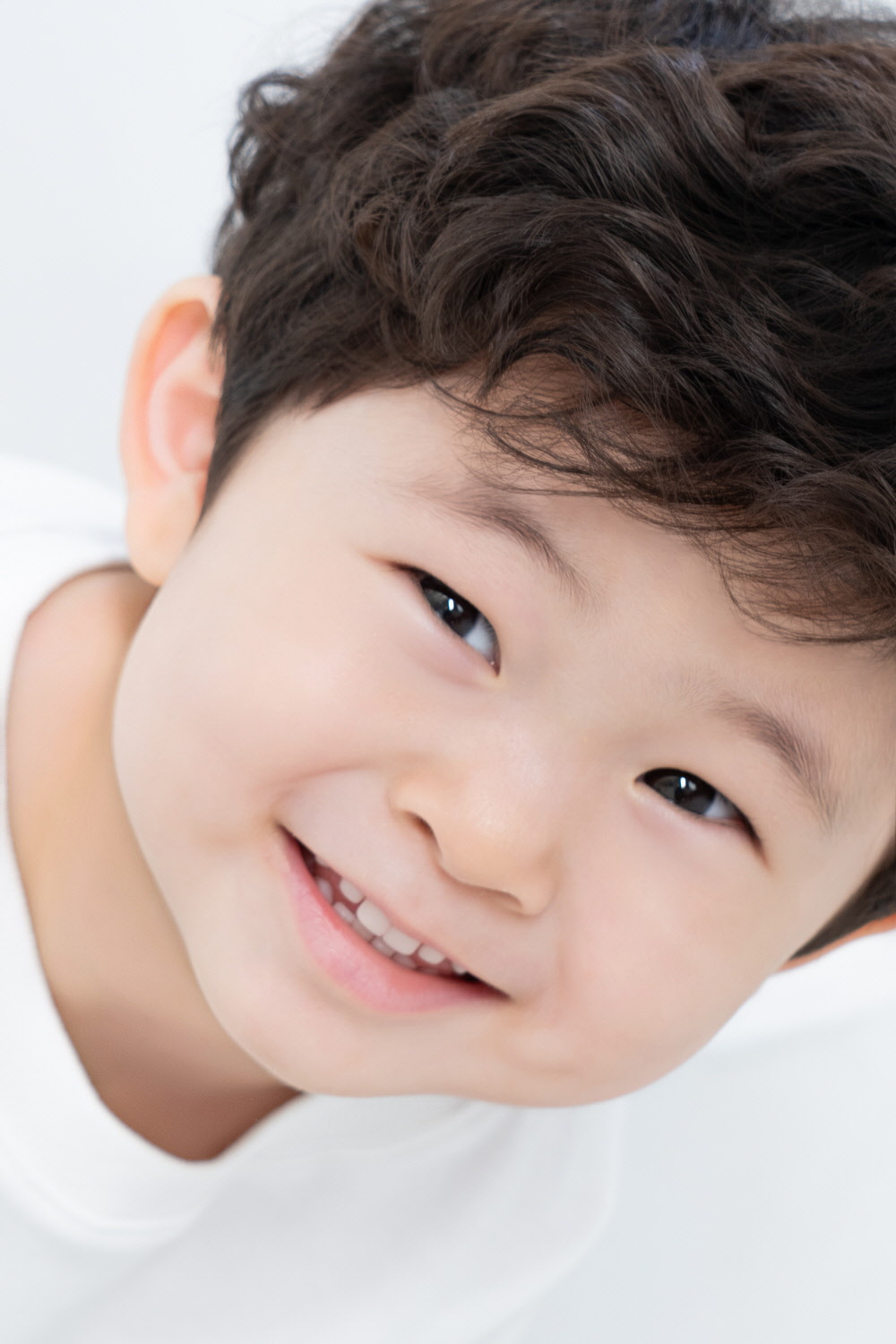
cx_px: 448
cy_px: 672
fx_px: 3509
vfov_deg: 21.7
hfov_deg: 14.6
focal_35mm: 94
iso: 100
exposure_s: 1/125
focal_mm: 63
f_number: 5.6
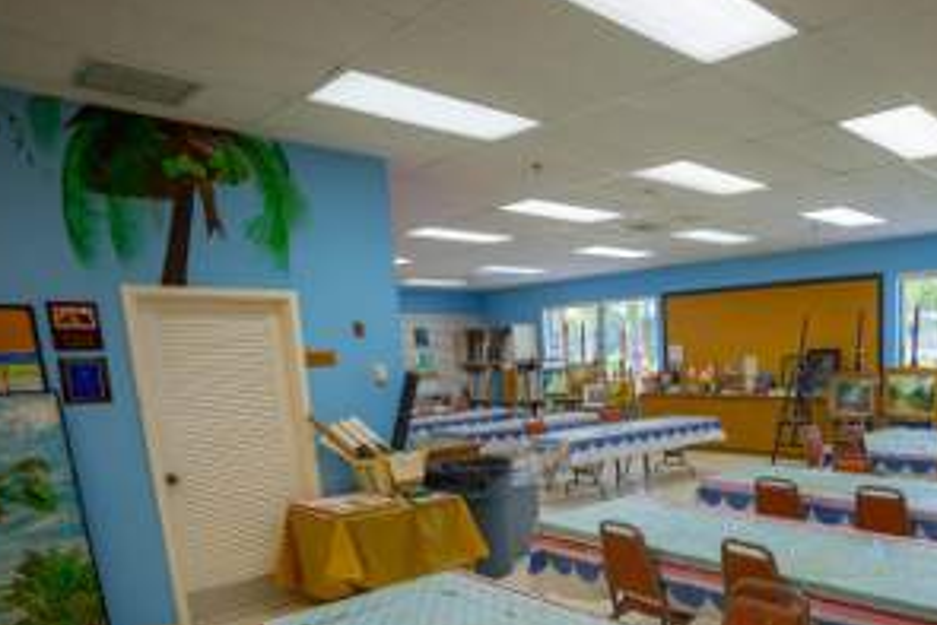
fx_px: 677
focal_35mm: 26
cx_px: 721
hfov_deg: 64.5
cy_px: 471
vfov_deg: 47.7
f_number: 2.8
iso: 400
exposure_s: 1/200
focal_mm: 16
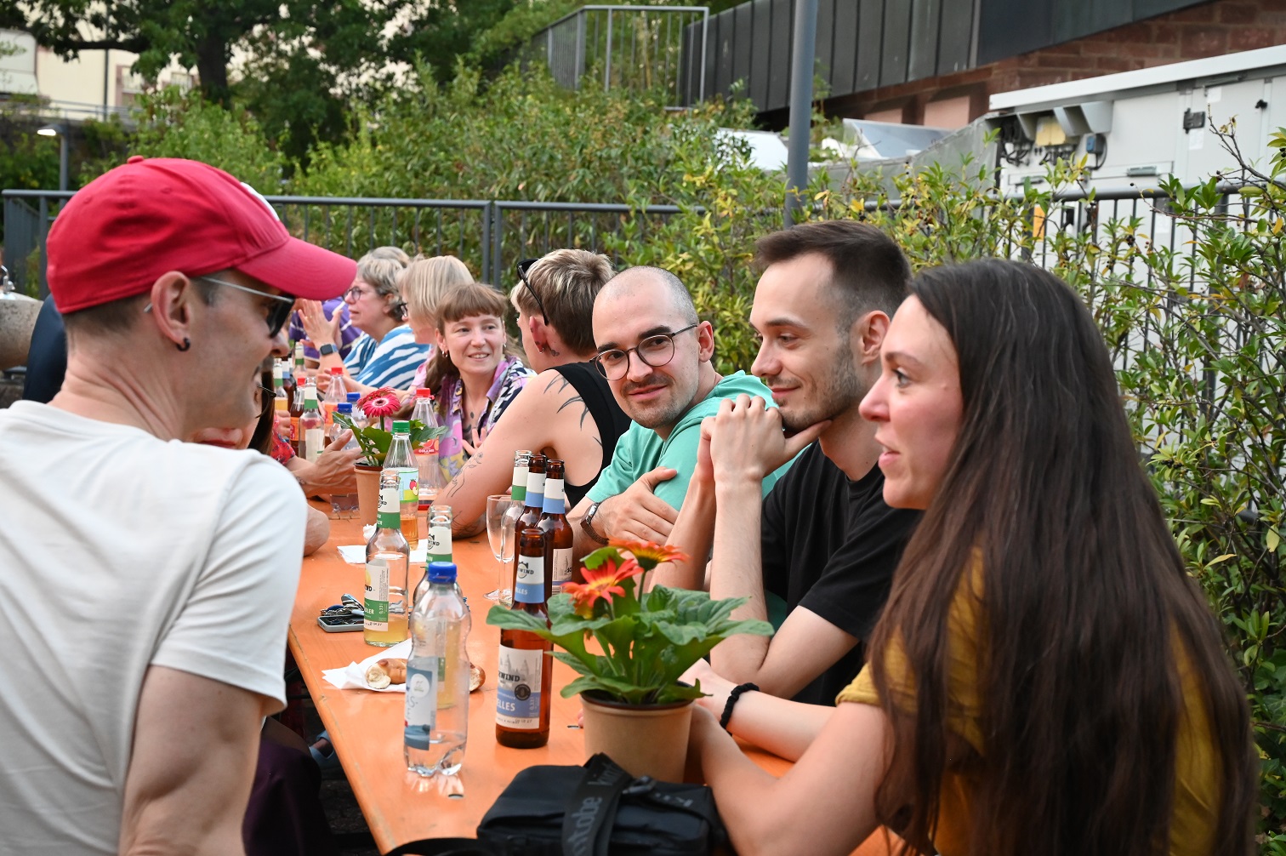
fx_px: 1749
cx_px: 643
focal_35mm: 49
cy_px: 428
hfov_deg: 40.4
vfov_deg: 27.5
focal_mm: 49
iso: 4500
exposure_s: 1/180
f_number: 6.7
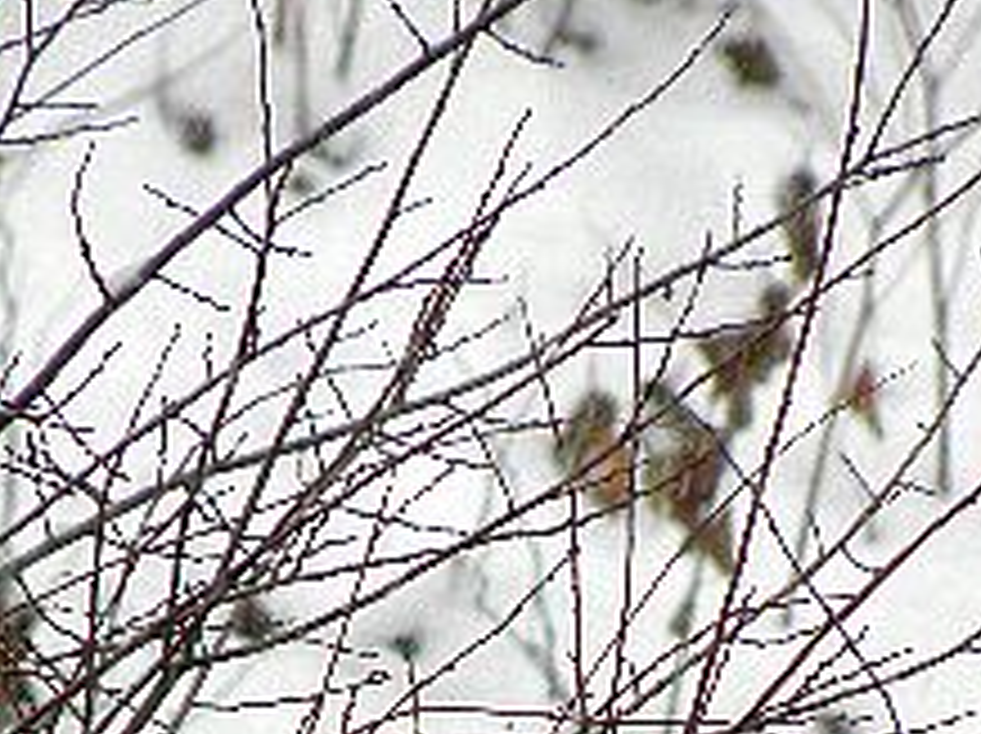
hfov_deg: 1.0
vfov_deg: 0.7
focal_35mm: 1987
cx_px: 500
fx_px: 56249
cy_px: 932
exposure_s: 1/80
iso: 125
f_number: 5
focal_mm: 119.6
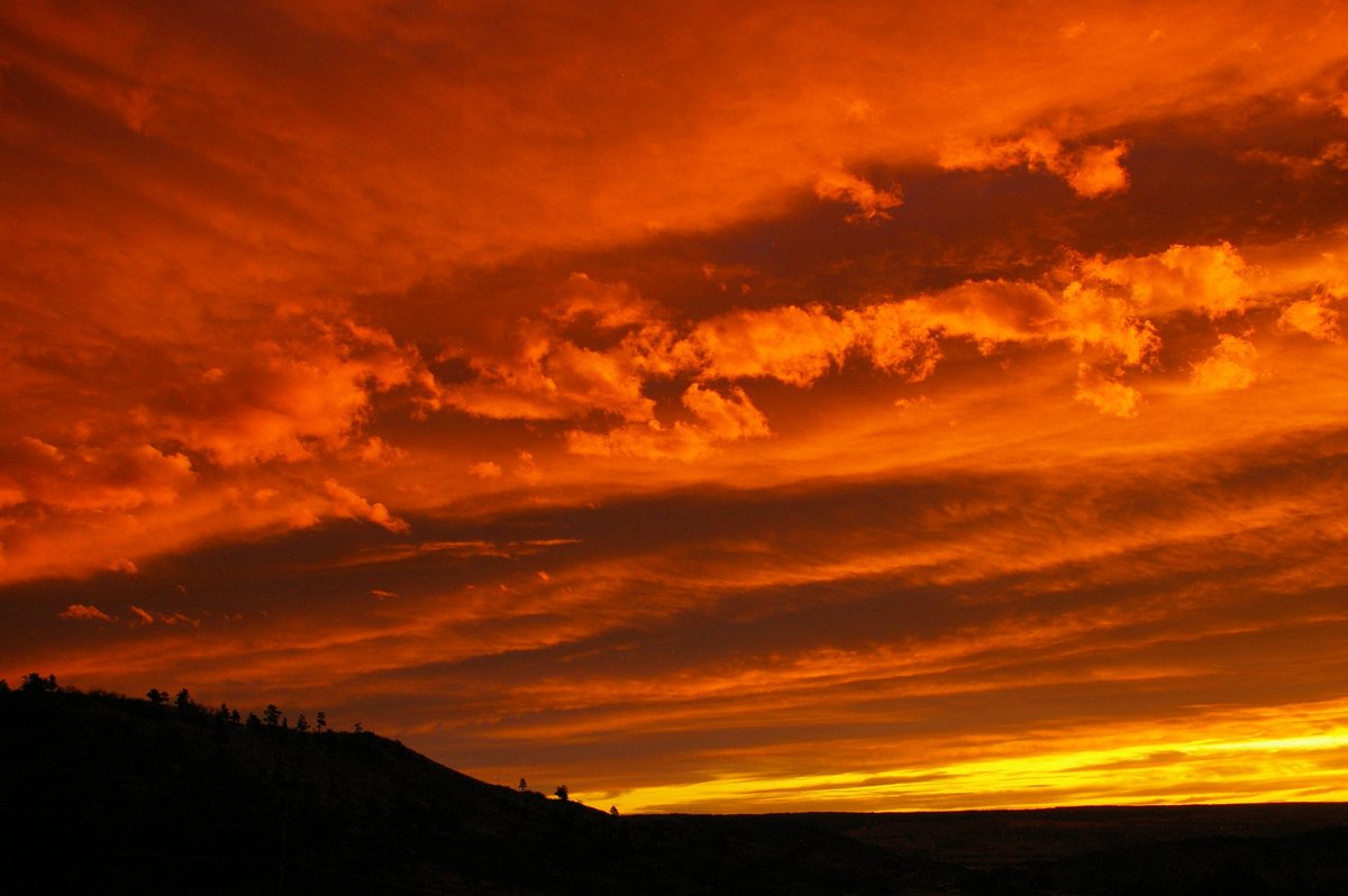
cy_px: 448
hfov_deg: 55.1
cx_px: 674
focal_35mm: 34
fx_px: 1291
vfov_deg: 38.3
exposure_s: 1/180
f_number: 6.7
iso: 800
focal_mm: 23
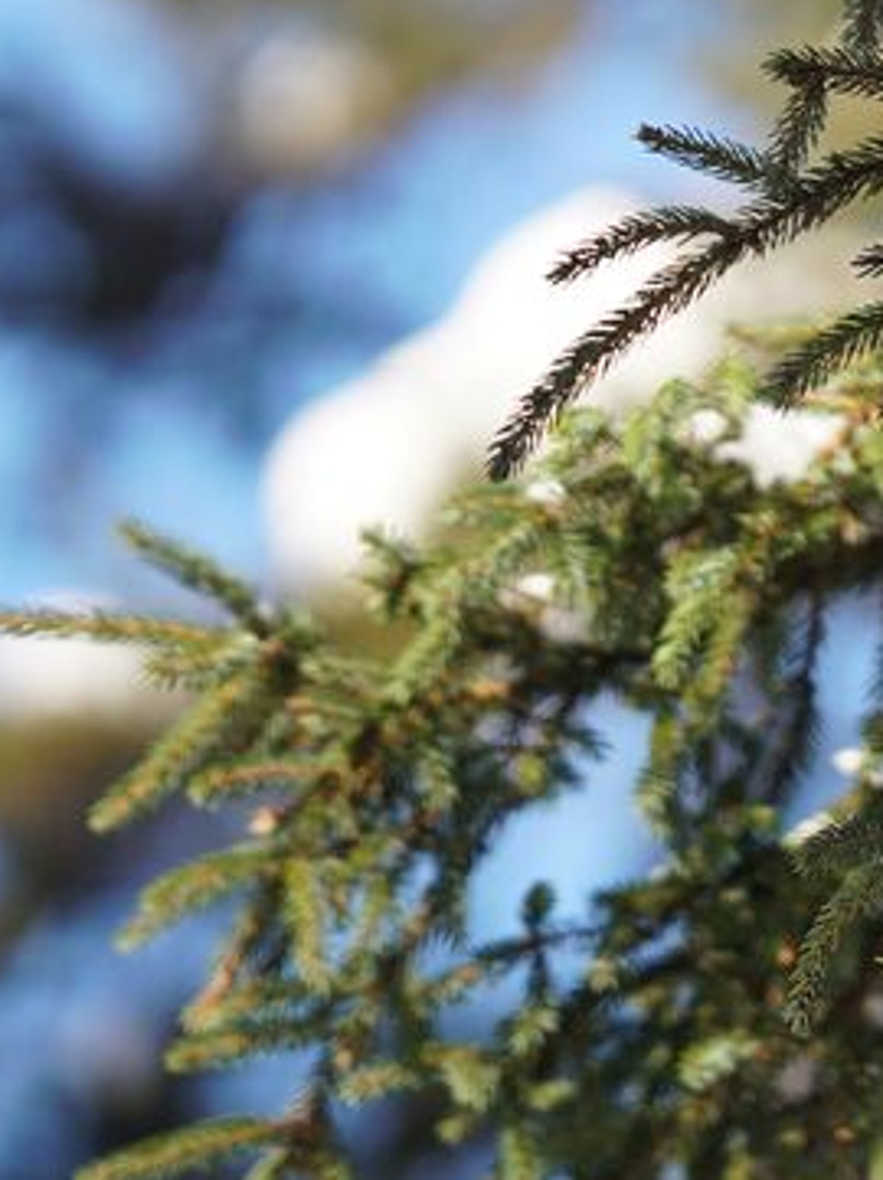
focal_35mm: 306
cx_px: 1289
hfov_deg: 4.8
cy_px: -242
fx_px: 10426
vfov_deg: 6.4
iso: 100
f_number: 1.4
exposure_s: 1/3200
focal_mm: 85
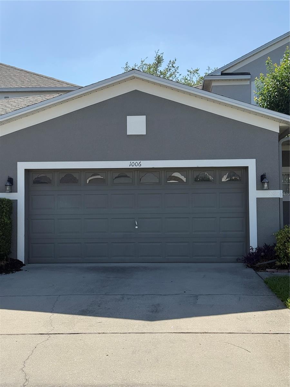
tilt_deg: +2.5
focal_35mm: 48
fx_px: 536
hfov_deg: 30.3
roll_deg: +0.3
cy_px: 194
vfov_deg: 39.7
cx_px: 145
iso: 64
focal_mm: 6.76
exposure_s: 1/4098
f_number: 1.78
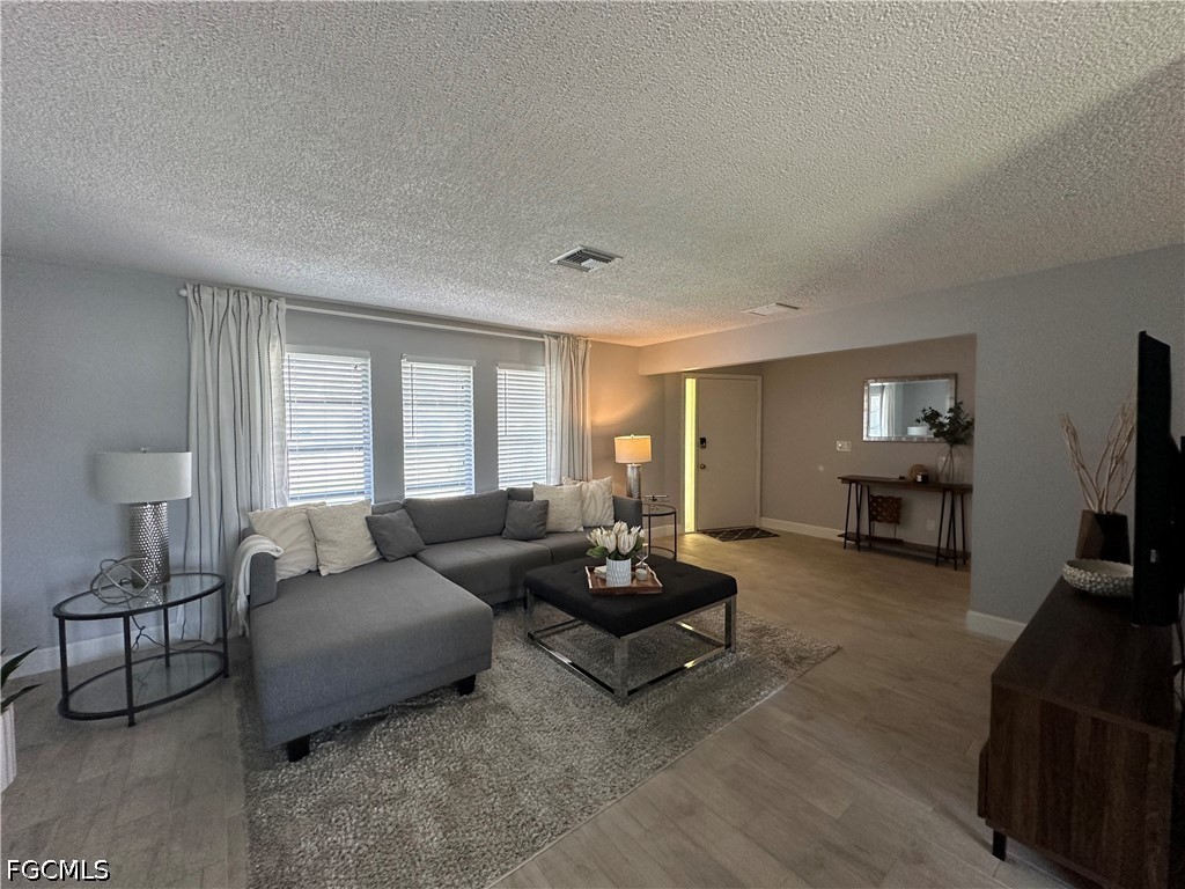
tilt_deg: -2.6
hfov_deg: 102.1
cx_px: 592
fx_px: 479
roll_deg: -0.3
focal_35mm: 14
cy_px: 444
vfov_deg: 85.7
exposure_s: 1/120
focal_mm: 2.22
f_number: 2.2
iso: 250
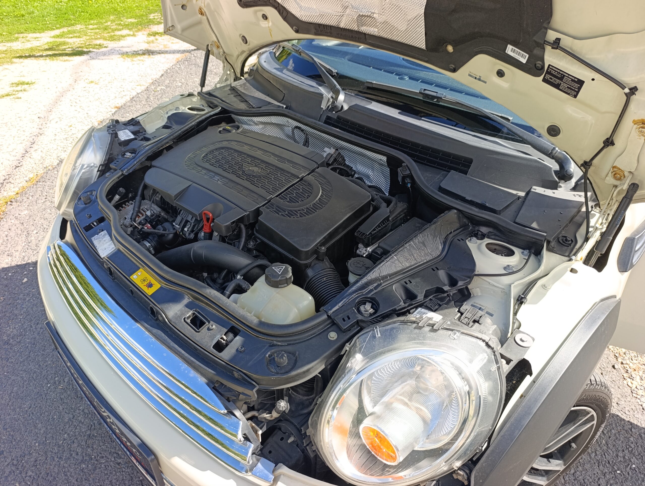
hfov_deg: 73.8
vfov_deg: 59.0
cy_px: 243
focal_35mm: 23
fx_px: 429
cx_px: 322
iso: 50
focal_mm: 6.14
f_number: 1.6
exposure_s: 1/162
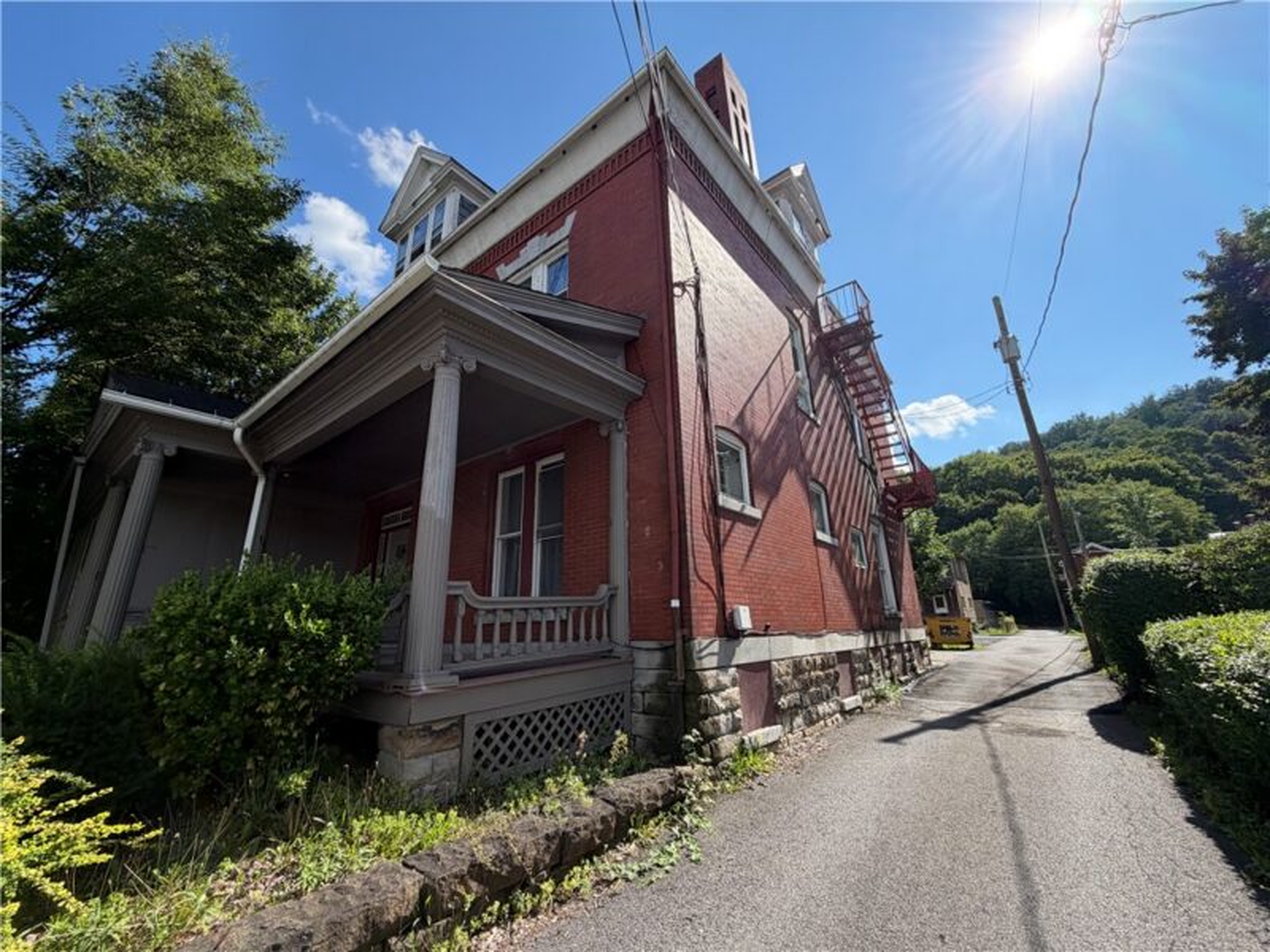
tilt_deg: +15.6
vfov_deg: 85.7
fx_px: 514
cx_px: 635
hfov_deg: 102.1
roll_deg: +1.0
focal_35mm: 14
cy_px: 476
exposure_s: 1/770
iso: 32
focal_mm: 2.22
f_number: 2.2
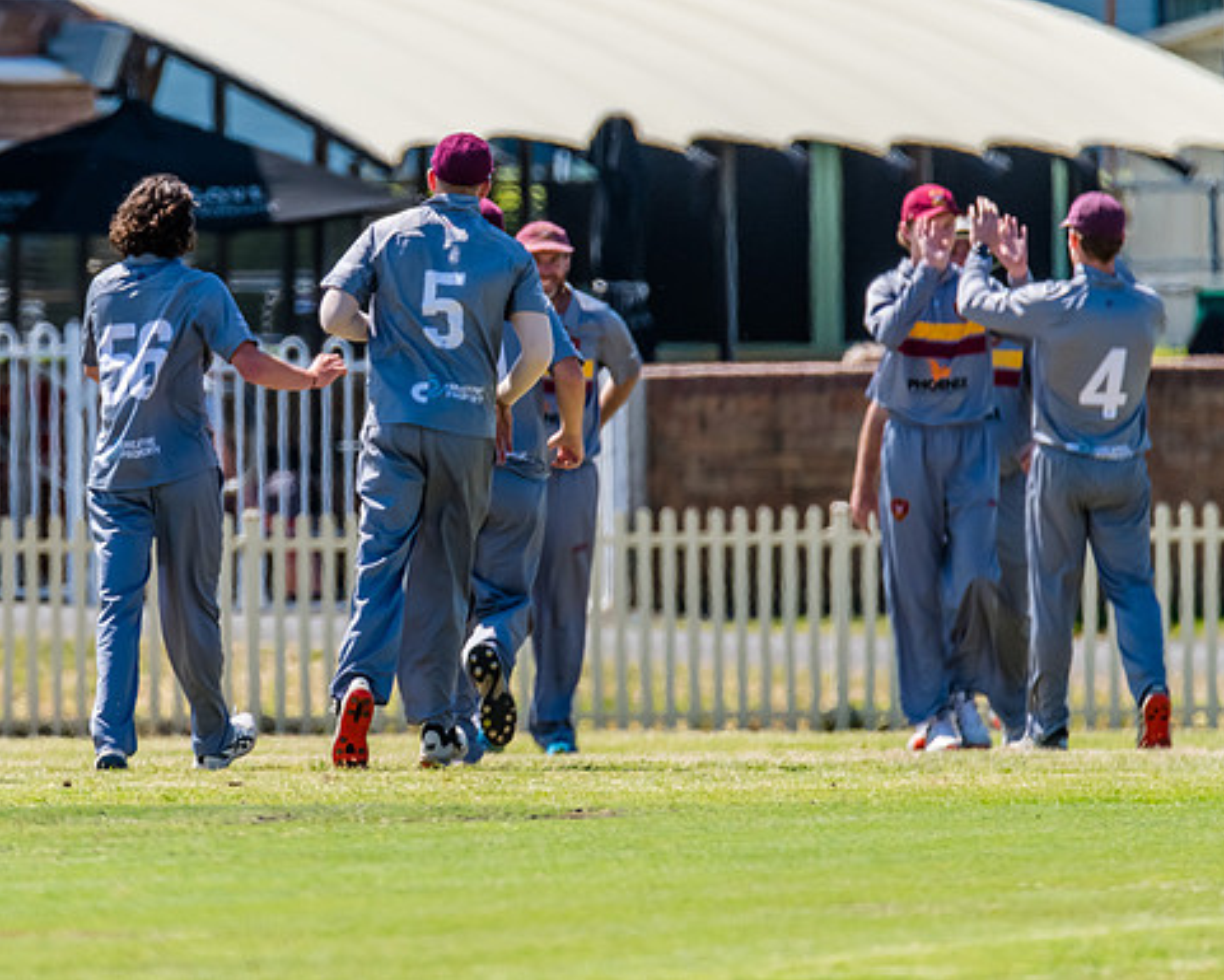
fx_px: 35907
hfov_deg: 2.0
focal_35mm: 991
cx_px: 294
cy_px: 322
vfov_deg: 1.6
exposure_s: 1/2000
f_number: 7.1
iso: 640
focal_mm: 600
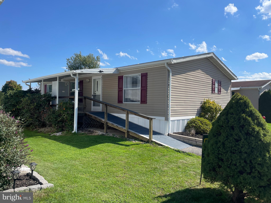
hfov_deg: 67.3
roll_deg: -0.7
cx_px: 136
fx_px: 204
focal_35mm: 26
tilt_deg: +1.5
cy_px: 102
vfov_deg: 53.1
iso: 32
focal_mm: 4.2
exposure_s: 1/3401
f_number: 1.6
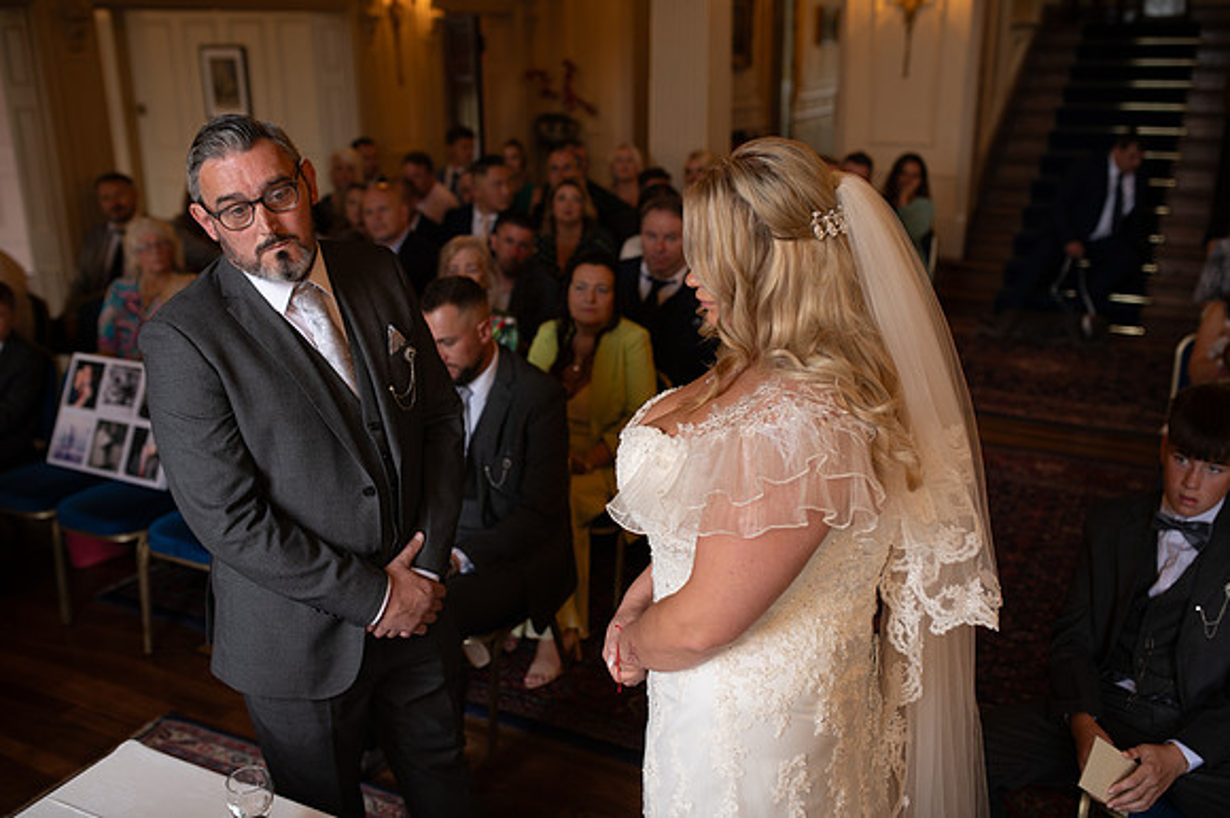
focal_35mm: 35
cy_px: 409
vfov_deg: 37.8
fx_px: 1195
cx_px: 615
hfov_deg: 54.5
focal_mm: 35
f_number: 2.5
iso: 250
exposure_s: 1/125
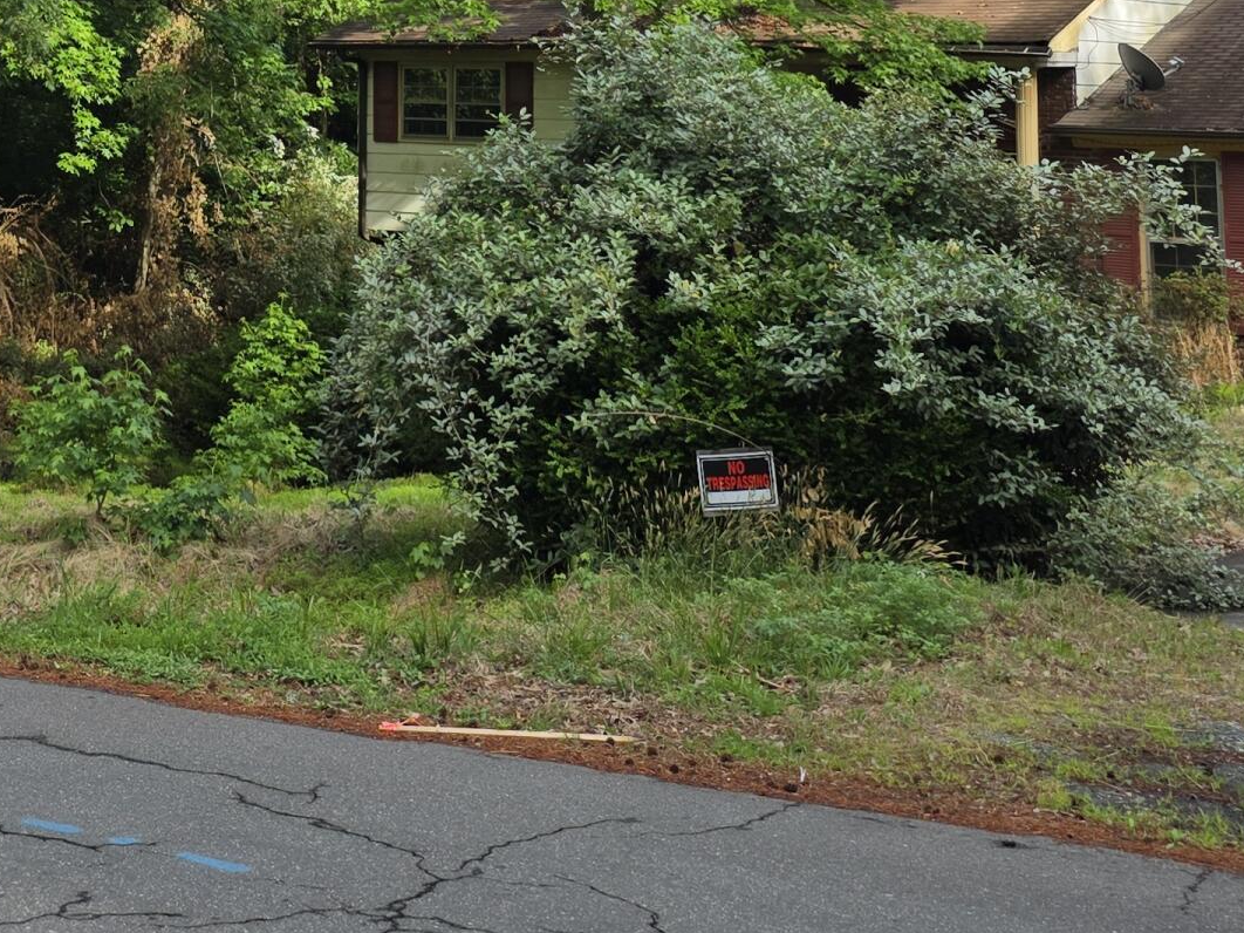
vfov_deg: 21.0
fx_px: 2335
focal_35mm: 65
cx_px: 204
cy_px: -185
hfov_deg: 29.0
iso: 80
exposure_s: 1/1925
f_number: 1.7
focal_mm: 6.3
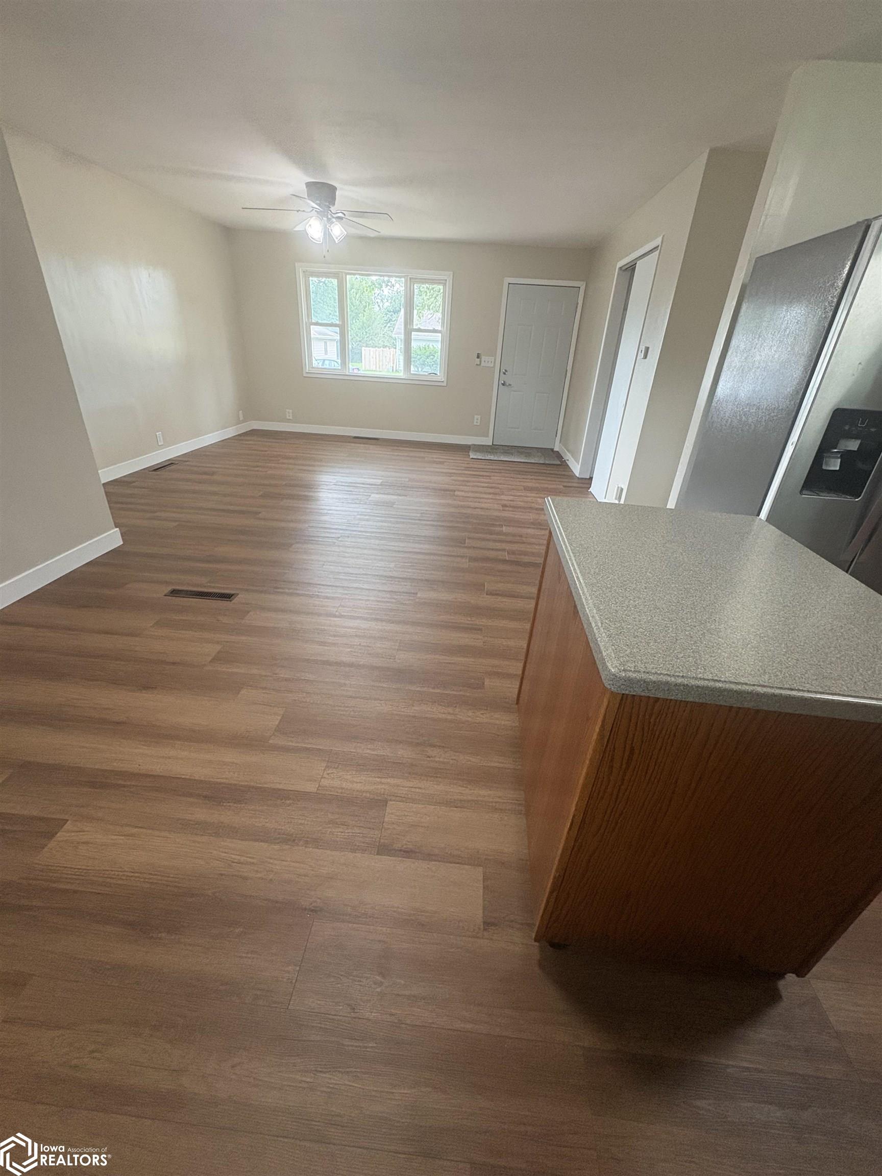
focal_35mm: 14
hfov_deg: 85.7
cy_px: 588
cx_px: 441
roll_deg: -3.3
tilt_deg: -27.1
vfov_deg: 102.1
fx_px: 476
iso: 320
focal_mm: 2.22
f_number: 2.2
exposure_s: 1/120
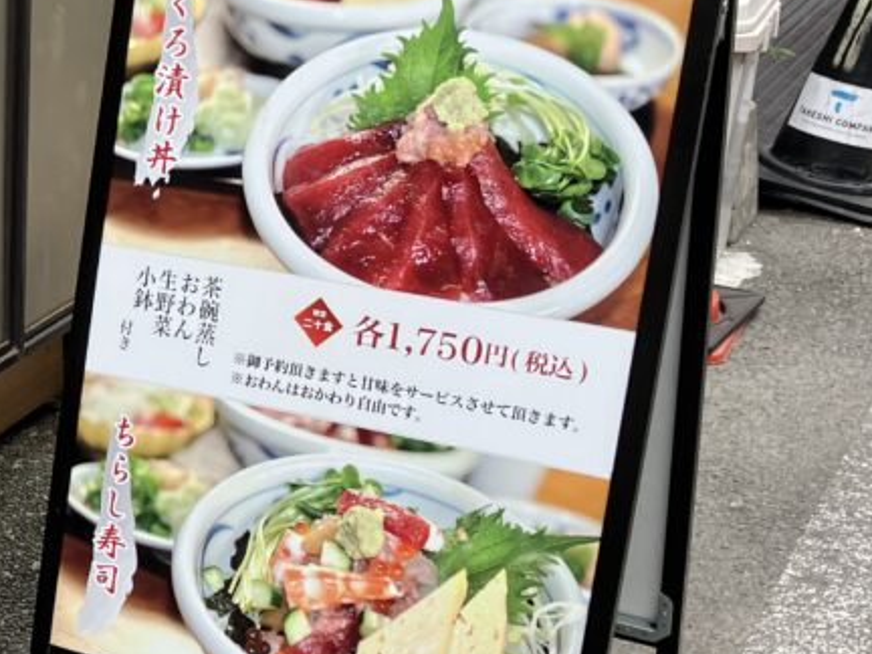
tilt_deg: -19.5
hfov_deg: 21.8
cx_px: -174
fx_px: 2091
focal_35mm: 83
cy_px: 323
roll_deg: +0.7
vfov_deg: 17.8
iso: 32
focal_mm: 3.99
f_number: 1.8
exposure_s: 1/354
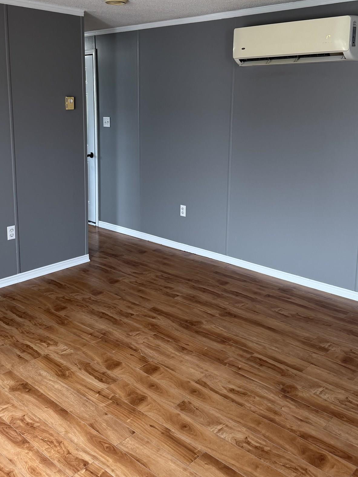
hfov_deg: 40.6
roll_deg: -1.2
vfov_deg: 52.3
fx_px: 483
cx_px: 155
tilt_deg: -10.6
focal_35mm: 35
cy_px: 193
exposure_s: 1/83
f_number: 1.78
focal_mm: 6.76
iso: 200
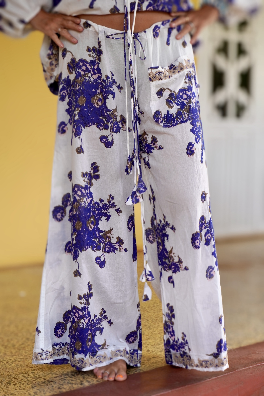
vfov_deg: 27.5
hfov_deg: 18.5
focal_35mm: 74
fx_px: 808
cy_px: 198
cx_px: 132
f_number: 5.6
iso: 250
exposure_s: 1/160
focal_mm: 49
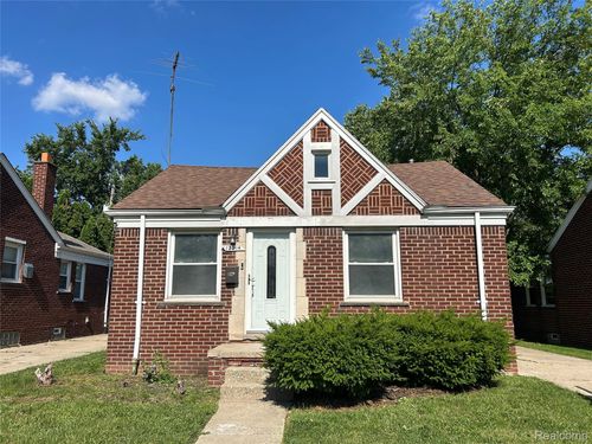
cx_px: 296
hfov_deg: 67.3
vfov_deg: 53.1
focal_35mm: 26
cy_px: 222
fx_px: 445
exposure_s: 1/5076
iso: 50
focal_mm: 5.7
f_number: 1.5
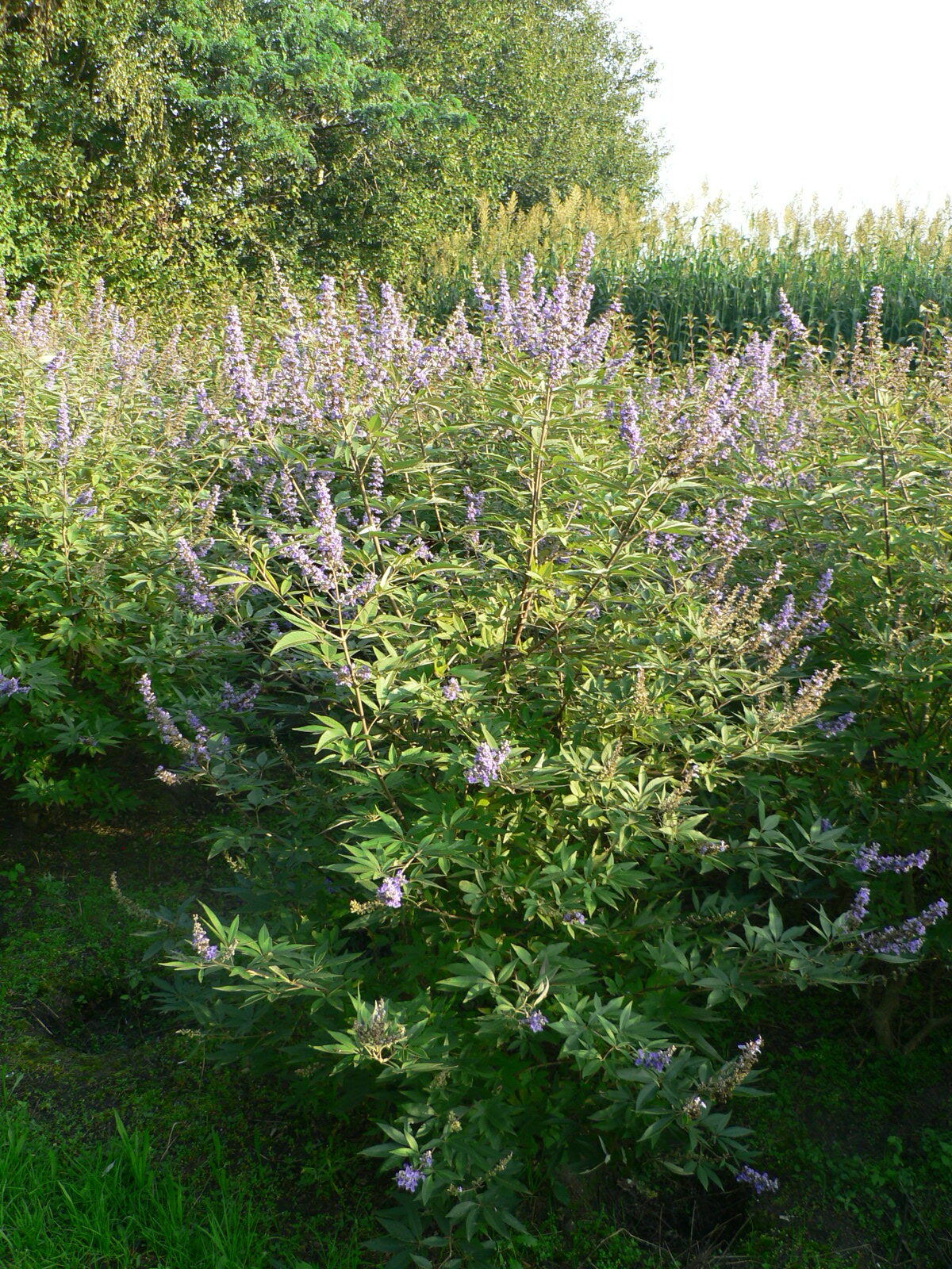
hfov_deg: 39.7
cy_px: 634
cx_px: 476
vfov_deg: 51.4
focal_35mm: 36
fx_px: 1320
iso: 80
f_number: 3.2
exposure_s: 1/100
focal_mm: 6
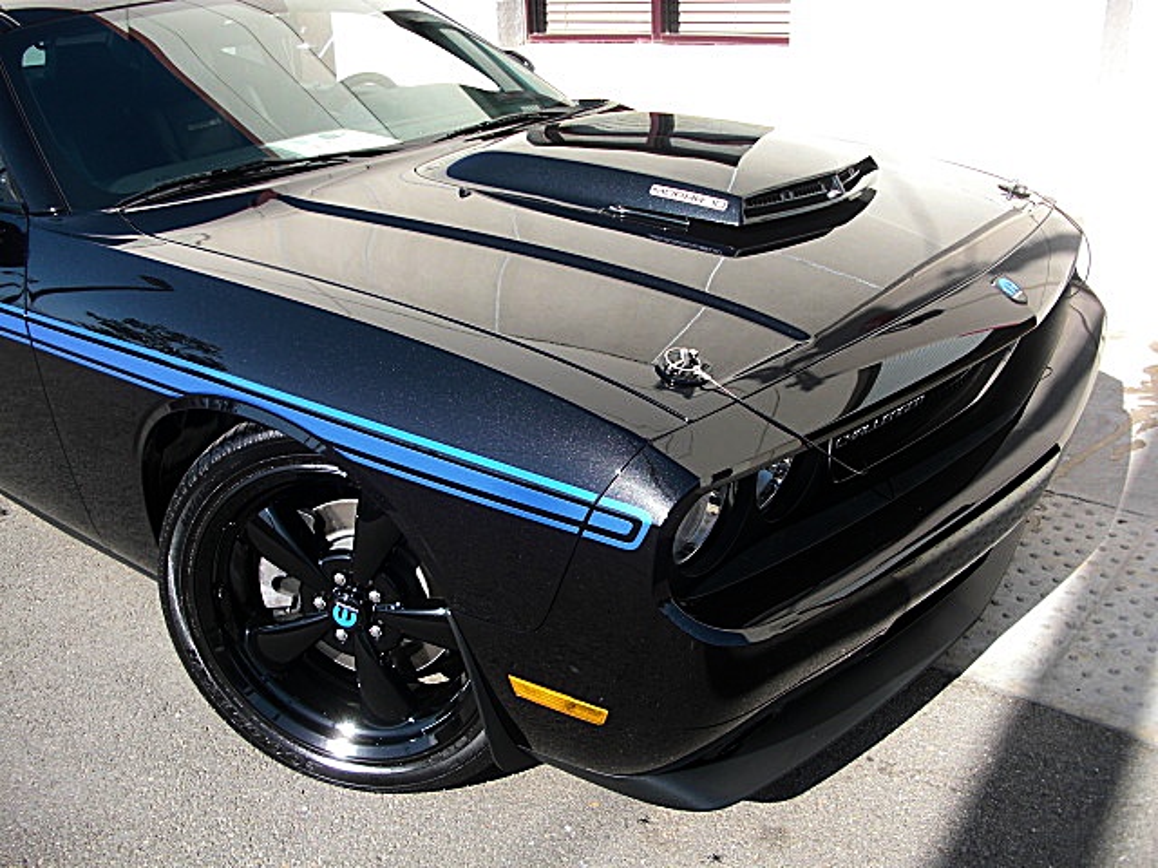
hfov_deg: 51.4
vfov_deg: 39.7
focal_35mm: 36
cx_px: 579
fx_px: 1204
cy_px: 434
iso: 50
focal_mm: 6.3
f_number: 2.8
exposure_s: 1/400
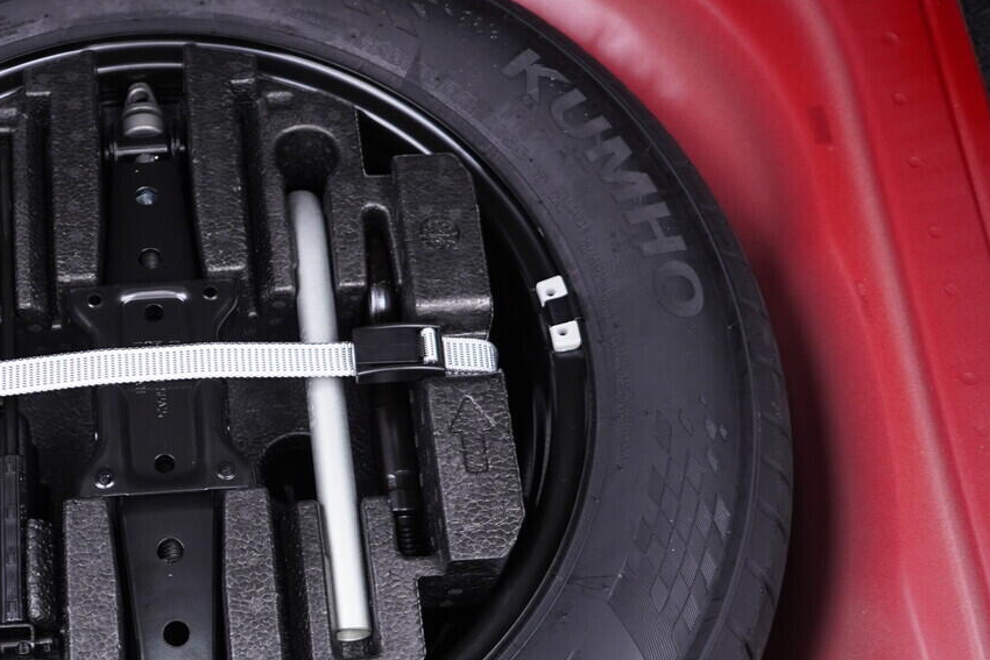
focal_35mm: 61
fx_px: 1678
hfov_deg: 31.9
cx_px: 174
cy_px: 446
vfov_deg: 22.2
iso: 400
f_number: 2.8
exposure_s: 1/40
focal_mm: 24
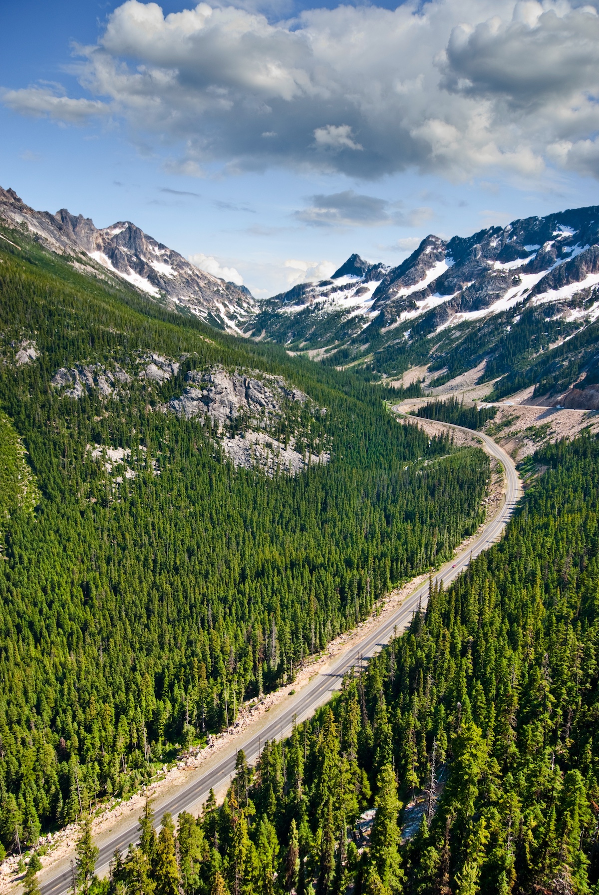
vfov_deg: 85.4
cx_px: 300
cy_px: 448
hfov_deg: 63.4
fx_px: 485
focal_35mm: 20
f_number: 11
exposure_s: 1/80
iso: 100
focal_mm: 13
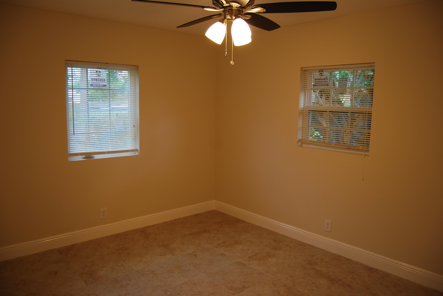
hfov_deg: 67.3
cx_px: 222
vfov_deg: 48.0
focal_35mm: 27
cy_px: 148
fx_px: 333
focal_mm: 18
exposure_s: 1/50
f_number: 3.5
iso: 200
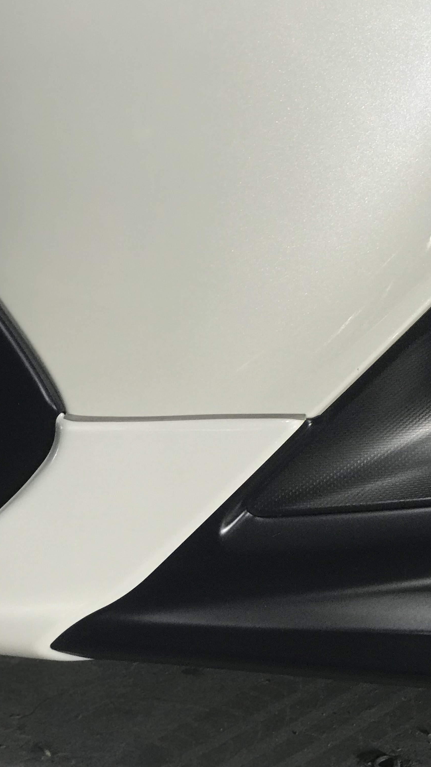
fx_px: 1686
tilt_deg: -18.4
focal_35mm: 83
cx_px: 489
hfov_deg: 14.2
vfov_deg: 25.6
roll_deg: +2.5
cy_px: 383
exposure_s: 1/60
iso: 50
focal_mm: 6.6
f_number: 2.8
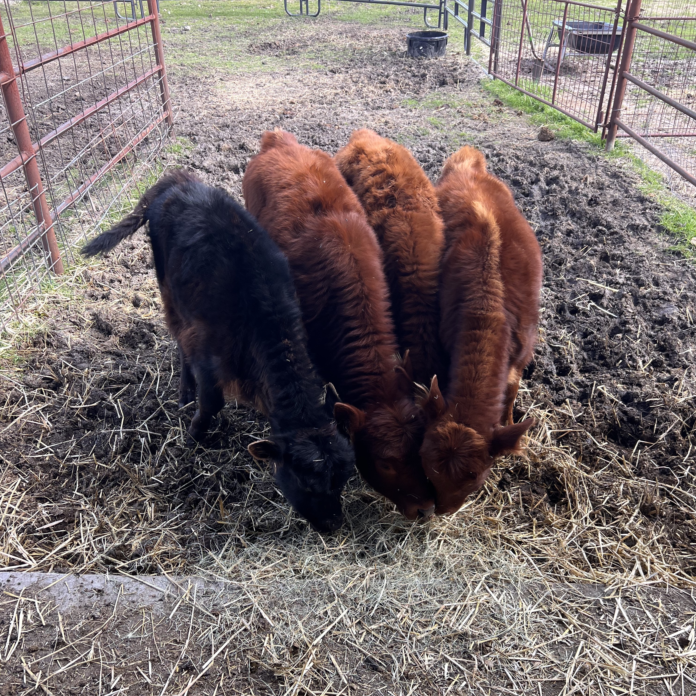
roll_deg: +0.2
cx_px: 350
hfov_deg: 52.5
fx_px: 705
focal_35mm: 31
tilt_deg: -34.8
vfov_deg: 52.1
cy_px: 427
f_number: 1.5
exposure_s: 1/558
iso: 50
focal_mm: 5.7
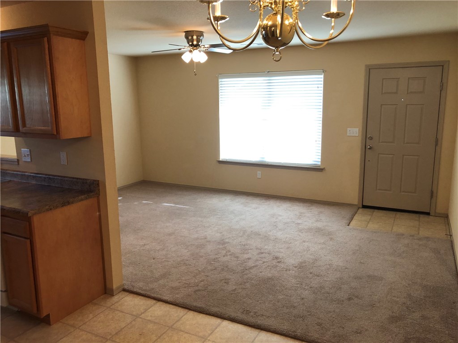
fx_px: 384
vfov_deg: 48.2
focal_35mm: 29
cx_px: 229
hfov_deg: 61.7
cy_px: 172
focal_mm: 3.99
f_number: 1.8
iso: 125
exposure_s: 1/120
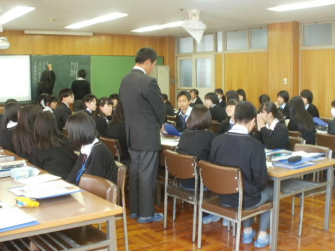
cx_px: 168
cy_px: 126
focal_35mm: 44
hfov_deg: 42.9
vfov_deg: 32.9
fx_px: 426
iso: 125
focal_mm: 7.7
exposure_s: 1/6
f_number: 4
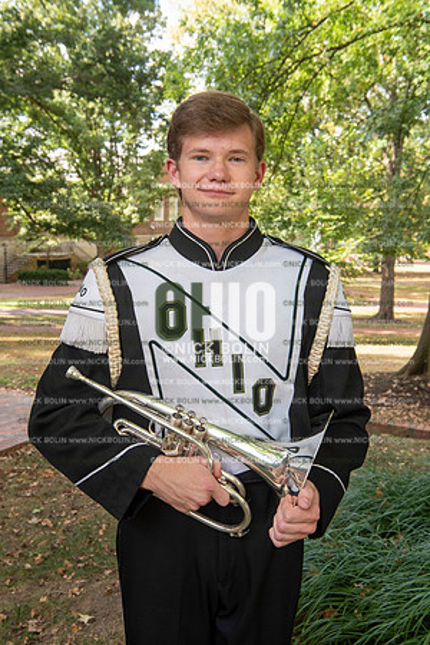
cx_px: 215
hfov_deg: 33.4
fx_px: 717
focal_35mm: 40
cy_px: 322
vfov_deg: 48.5
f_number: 8
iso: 500
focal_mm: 40
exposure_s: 1/100
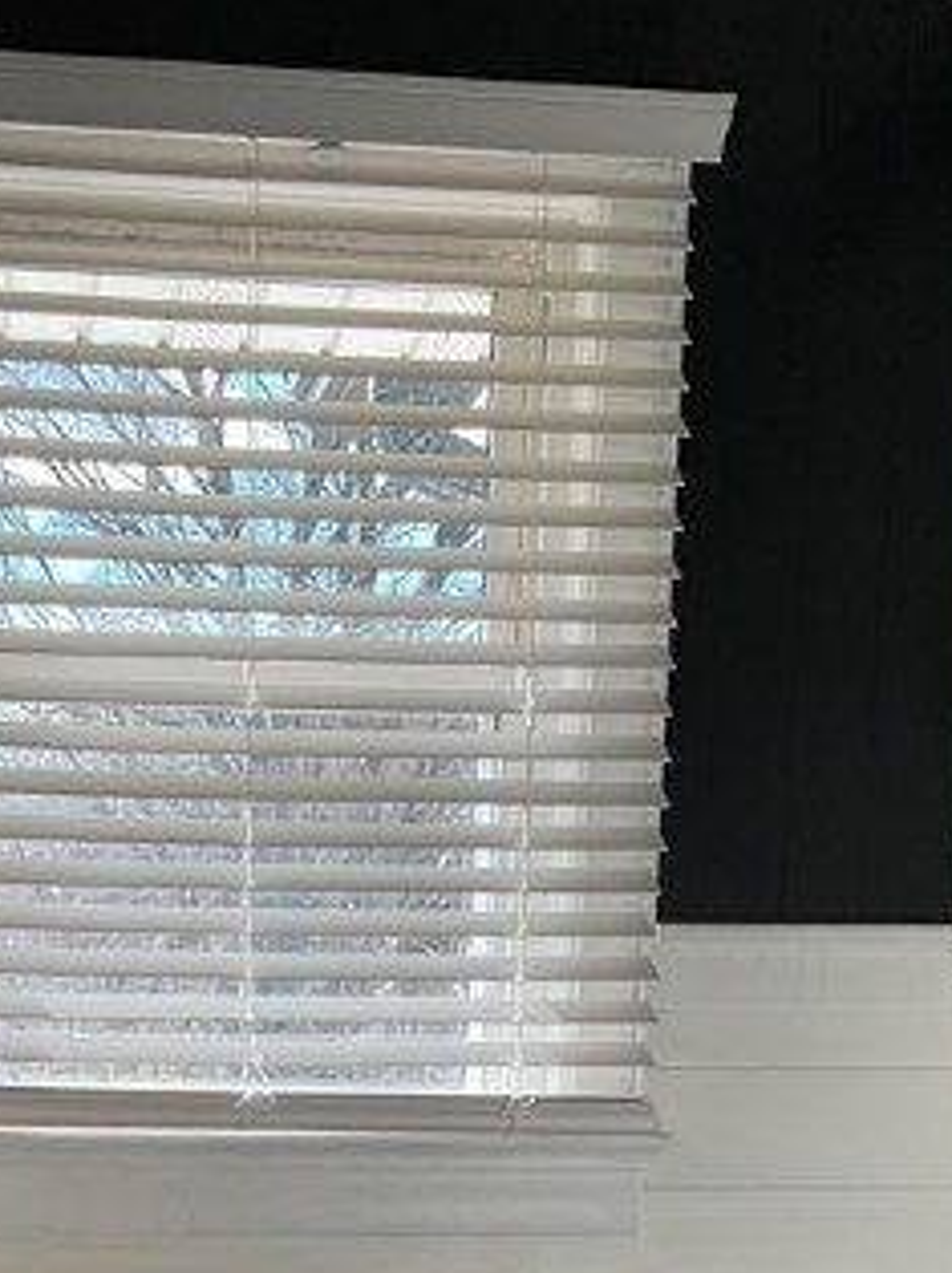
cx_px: 227
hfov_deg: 20.5
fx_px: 2607
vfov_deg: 25.4
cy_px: 1415
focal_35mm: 71
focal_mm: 3
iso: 16
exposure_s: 1/160
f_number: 1.8
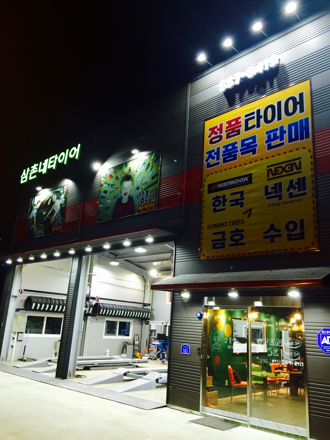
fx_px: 369
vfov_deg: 61.7
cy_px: 220
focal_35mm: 29
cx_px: 165
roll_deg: -2.9
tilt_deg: +16.1
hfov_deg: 48.2
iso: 64
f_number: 2.2
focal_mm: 4.15
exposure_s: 1/15
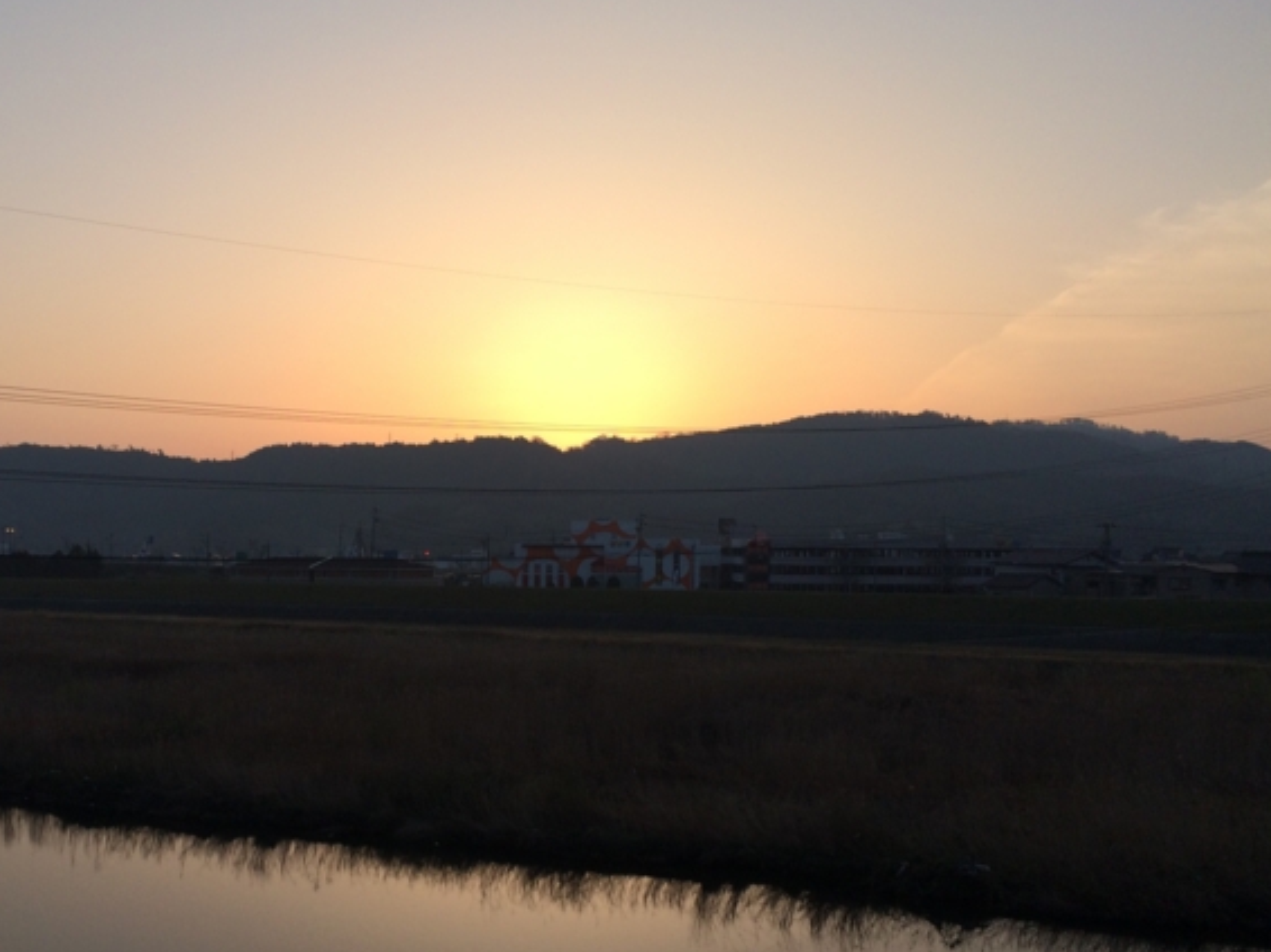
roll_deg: +1.4
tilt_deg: -3.1
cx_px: 496
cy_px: 608
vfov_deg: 34.9
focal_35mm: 41
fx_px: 1505
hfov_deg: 45.5
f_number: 2.2
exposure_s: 1/1109
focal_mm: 4.15
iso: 32
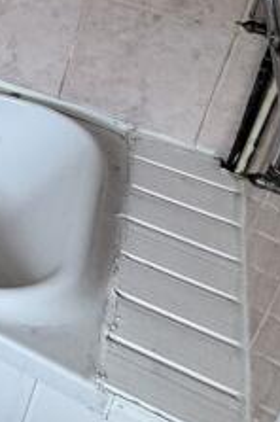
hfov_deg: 13.8
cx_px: -407
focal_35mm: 67
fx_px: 784
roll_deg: +0.3
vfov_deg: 25.6
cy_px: -136
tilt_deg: -23.4
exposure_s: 1/100
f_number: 2.2
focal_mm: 2.22
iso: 160
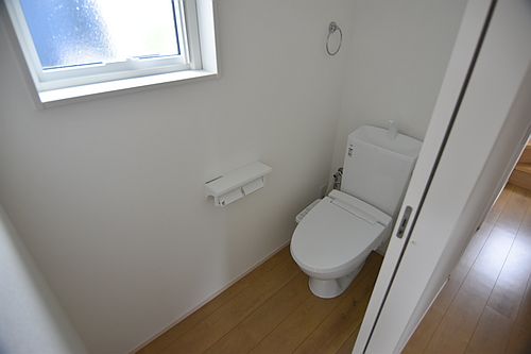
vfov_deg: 67.3
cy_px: 177
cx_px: 266
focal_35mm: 18
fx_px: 265
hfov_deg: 90.0
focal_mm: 12
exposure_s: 1/60
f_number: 4
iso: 560
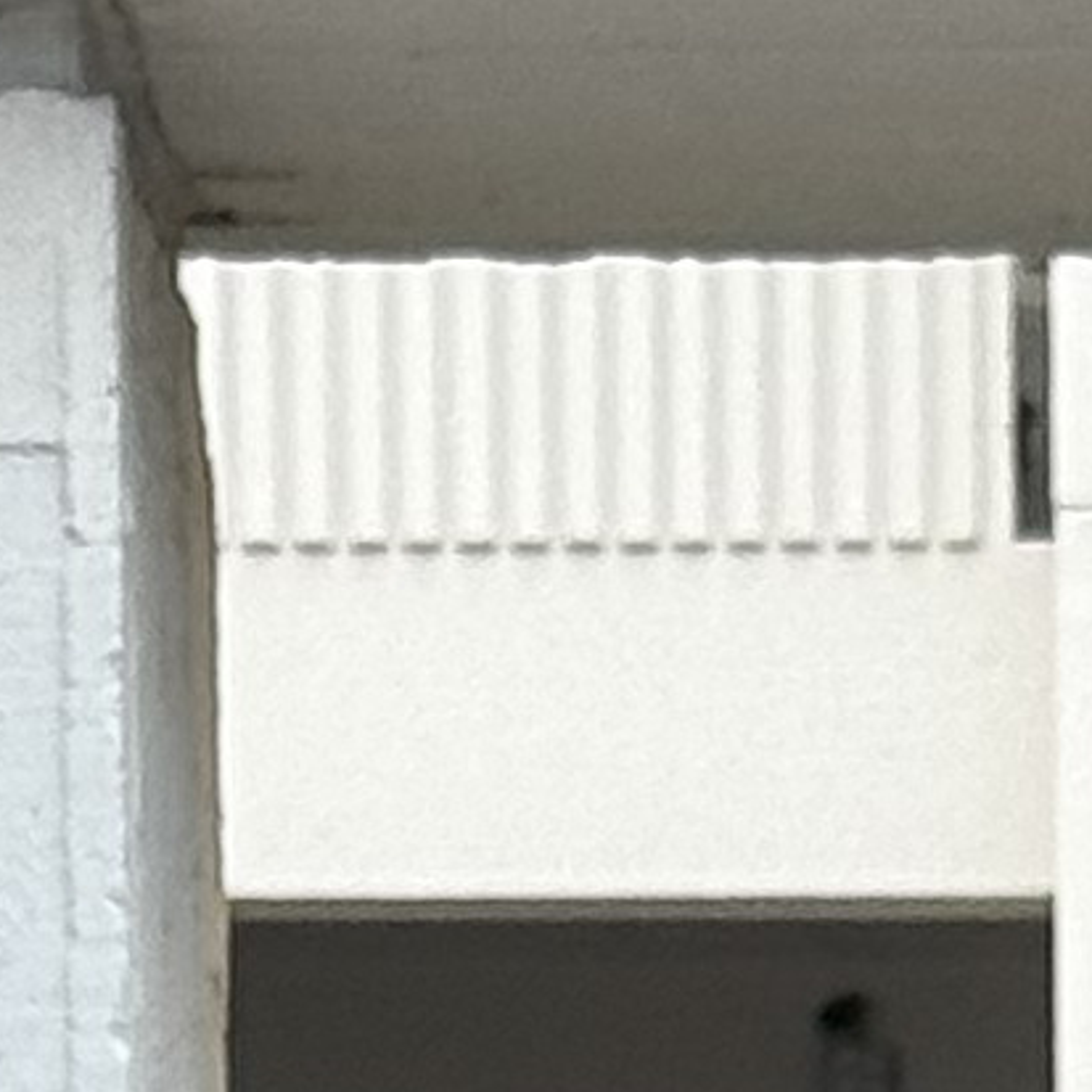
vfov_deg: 3.9
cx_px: 1674
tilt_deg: -3.0
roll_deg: -0.6
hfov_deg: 4.2
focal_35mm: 414
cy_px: 4862
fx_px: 14776
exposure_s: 1/240
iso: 64
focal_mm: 6.76
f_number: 1.78
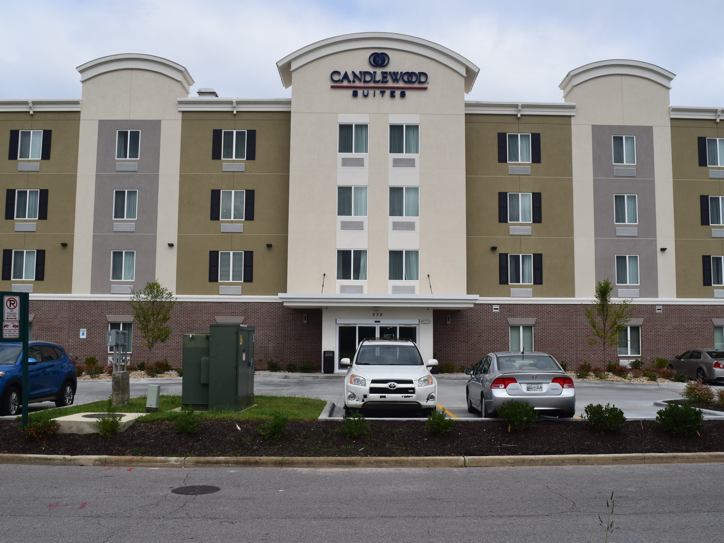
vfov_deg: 40.7
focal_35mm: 35
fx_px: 732
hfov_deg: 52.6
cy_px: 282
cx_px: 378
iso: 220
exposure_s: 1/500
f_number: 11
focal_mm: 20
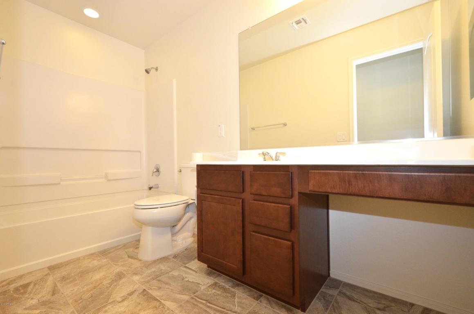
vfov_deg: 77.1
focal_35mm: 15
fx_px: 197
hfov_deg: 100.5
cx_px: 237
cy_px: 157
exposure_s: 1/60
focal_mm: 10
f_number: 7.1
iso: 1000
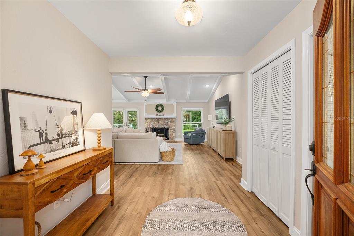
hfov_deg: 104.3
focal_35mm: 14
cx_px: 177
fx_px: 138
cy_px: 118
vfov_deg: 81.2
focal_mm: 14
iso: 400
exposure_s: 1/2.5
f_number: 8
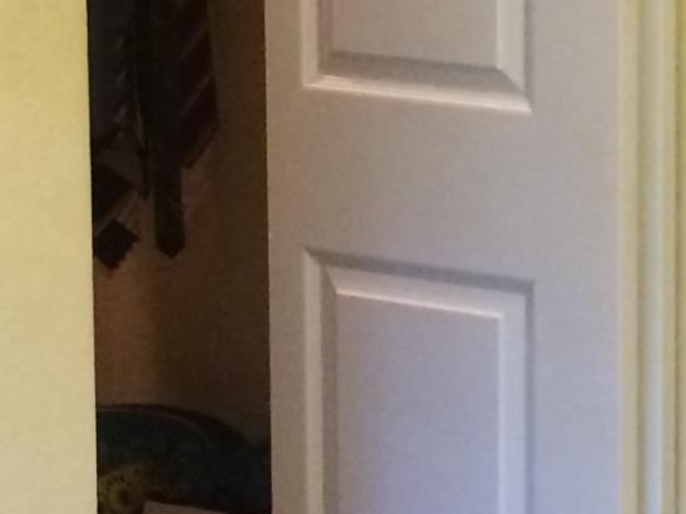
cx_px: 737
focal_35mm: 159
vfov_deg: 9.3
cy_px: 48
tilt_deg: -9.9
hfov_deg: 12.2
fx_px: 3150
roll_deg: +0.2
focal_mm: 4.15
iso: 250
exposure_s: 1/30
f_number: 2.2
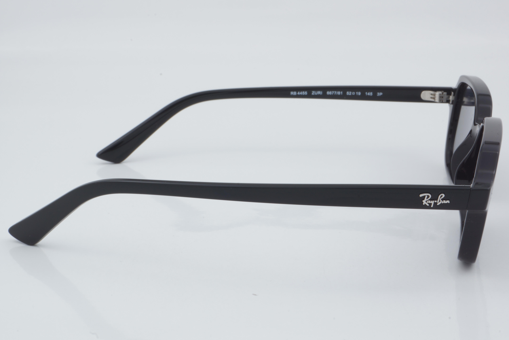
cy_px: 170
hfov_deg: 27.0
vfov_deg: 18.2
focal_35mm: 75
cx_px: 254
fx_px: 1060
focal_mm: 50
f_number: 32
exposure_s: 1/3
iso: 100
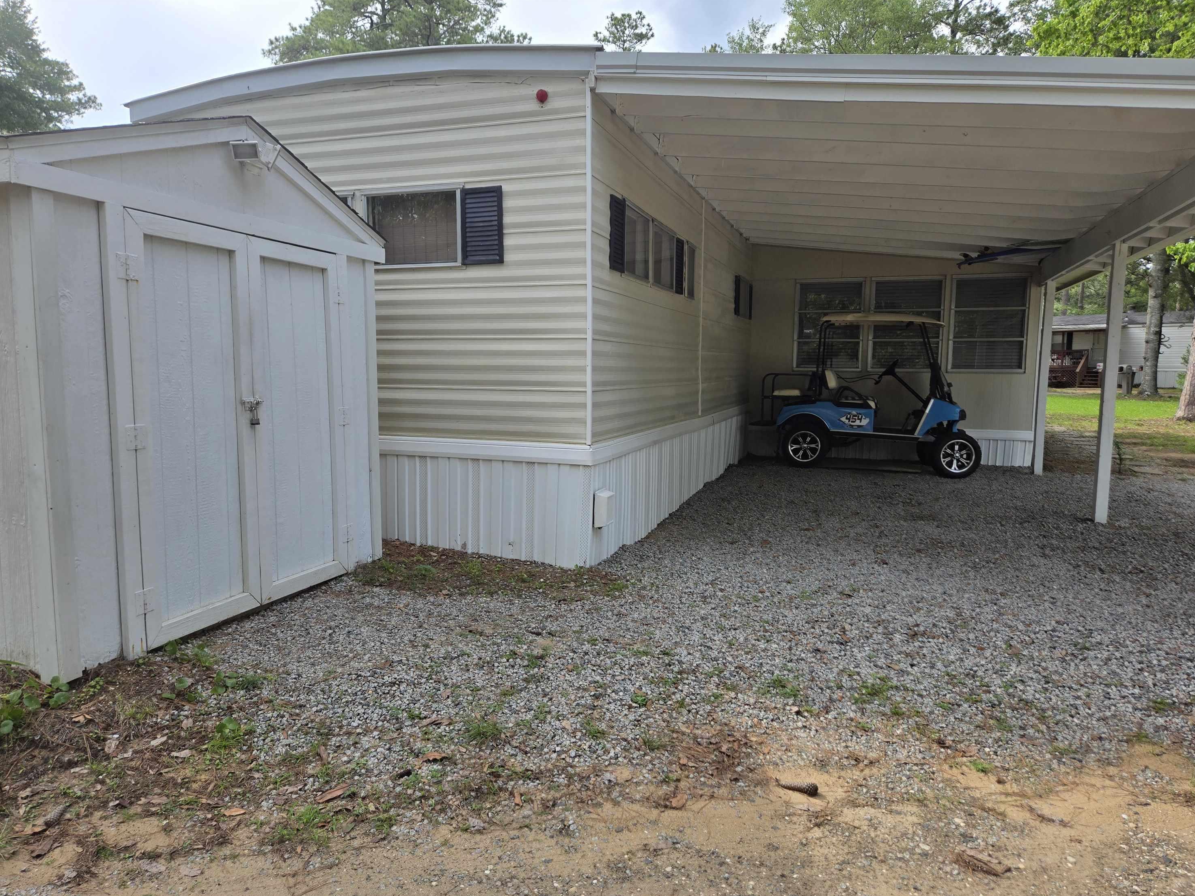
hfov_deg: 71.6
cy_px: 466
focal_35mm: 24
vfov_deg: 56.8
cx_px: 584
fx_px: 829
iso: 25
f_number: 1.8
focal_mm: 5.4
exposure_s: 1/942
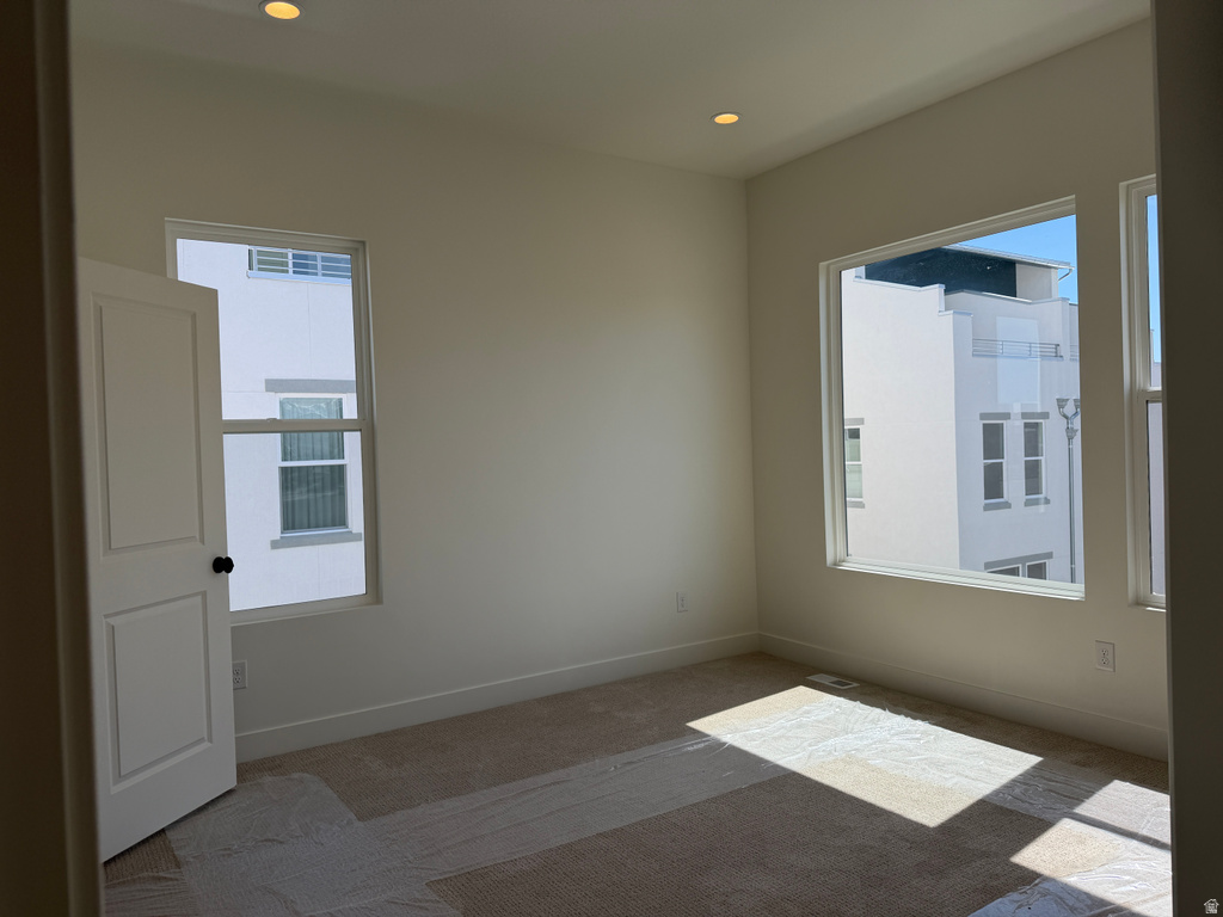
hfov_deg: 71.6
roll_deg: +2.7
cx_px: 612
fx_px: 848
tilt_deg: -0.8
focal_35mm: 24
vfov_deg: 56.8
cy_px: 458
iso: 80
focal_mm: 6.76
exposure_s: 1/1949
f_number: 1.78
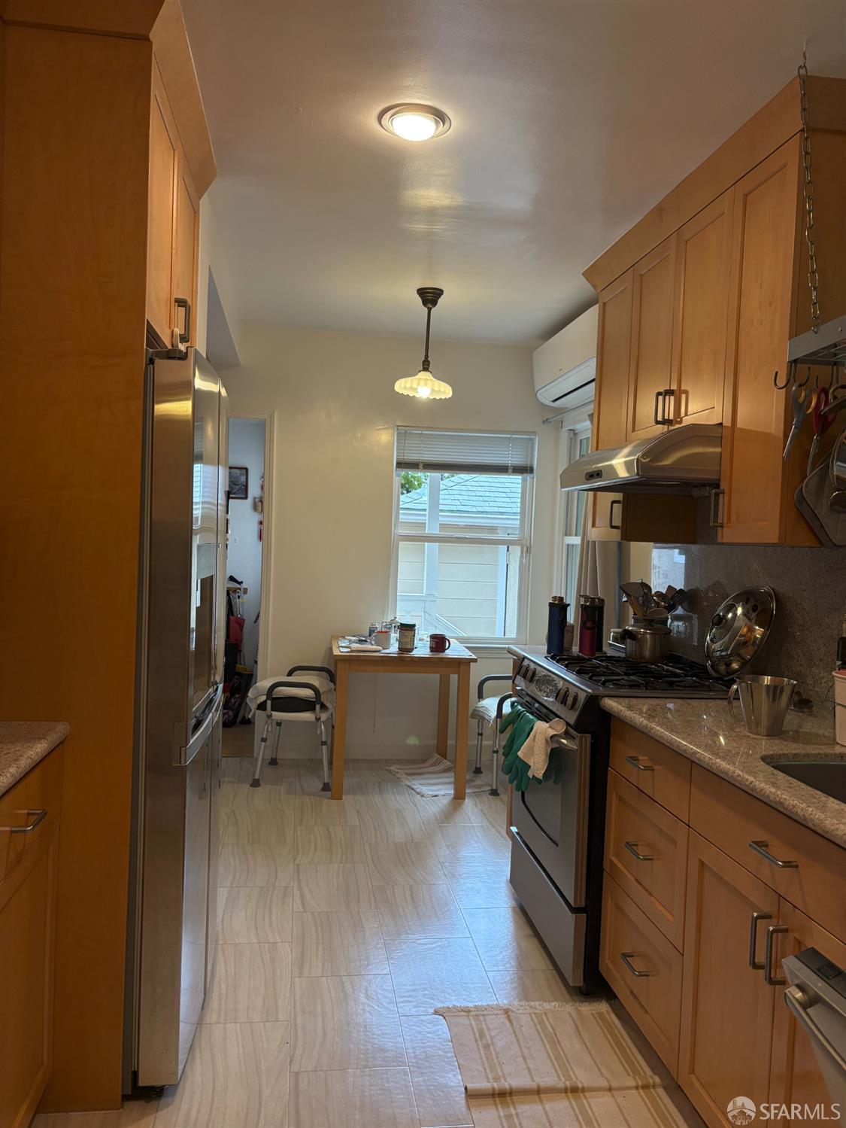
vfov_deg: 67.3
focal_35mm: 26
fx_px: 847
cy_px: 564
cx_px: 423
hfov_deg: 53.1
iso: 160
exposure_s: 1/120
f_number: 1.6
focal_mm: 5.96
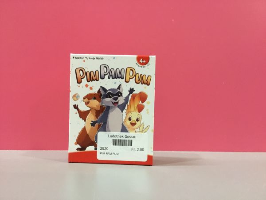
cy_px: 100
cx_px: 133
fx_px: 238
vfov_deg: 45.4
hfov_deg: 58.4
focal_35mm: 31
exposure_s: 1/33
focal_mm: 3.3
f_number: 2.4
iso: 200
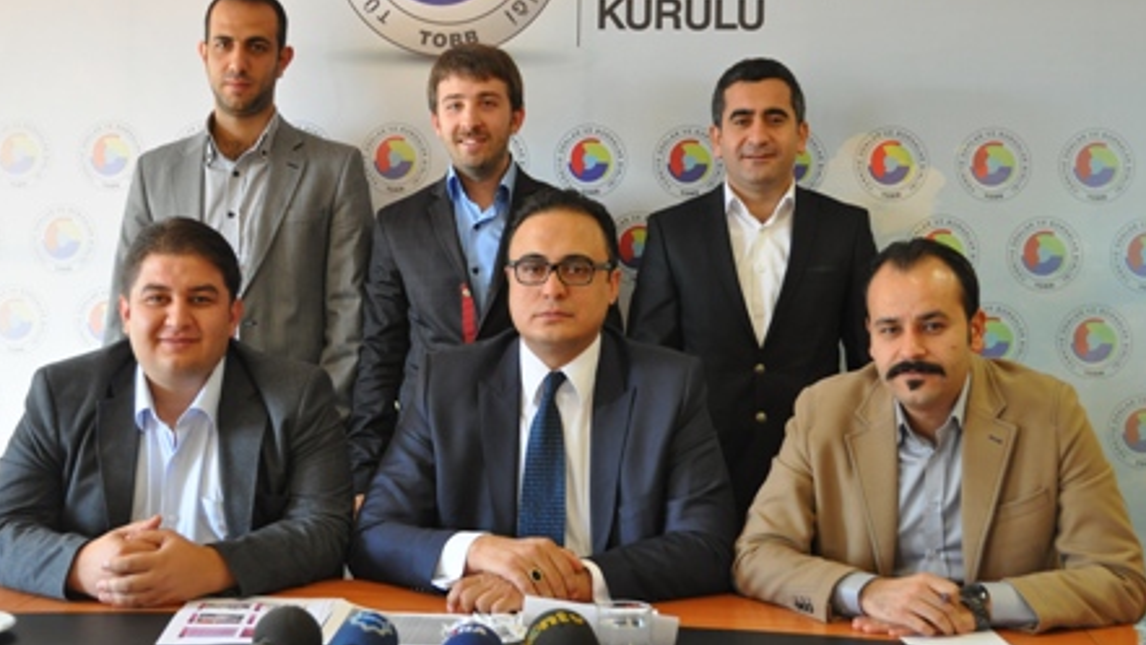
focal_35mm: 51
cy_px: 273
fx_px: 1550
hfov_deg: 40.6
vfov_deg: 23.5
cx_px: 572
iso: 800
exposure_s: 1/50
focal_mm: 32
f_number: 4.8
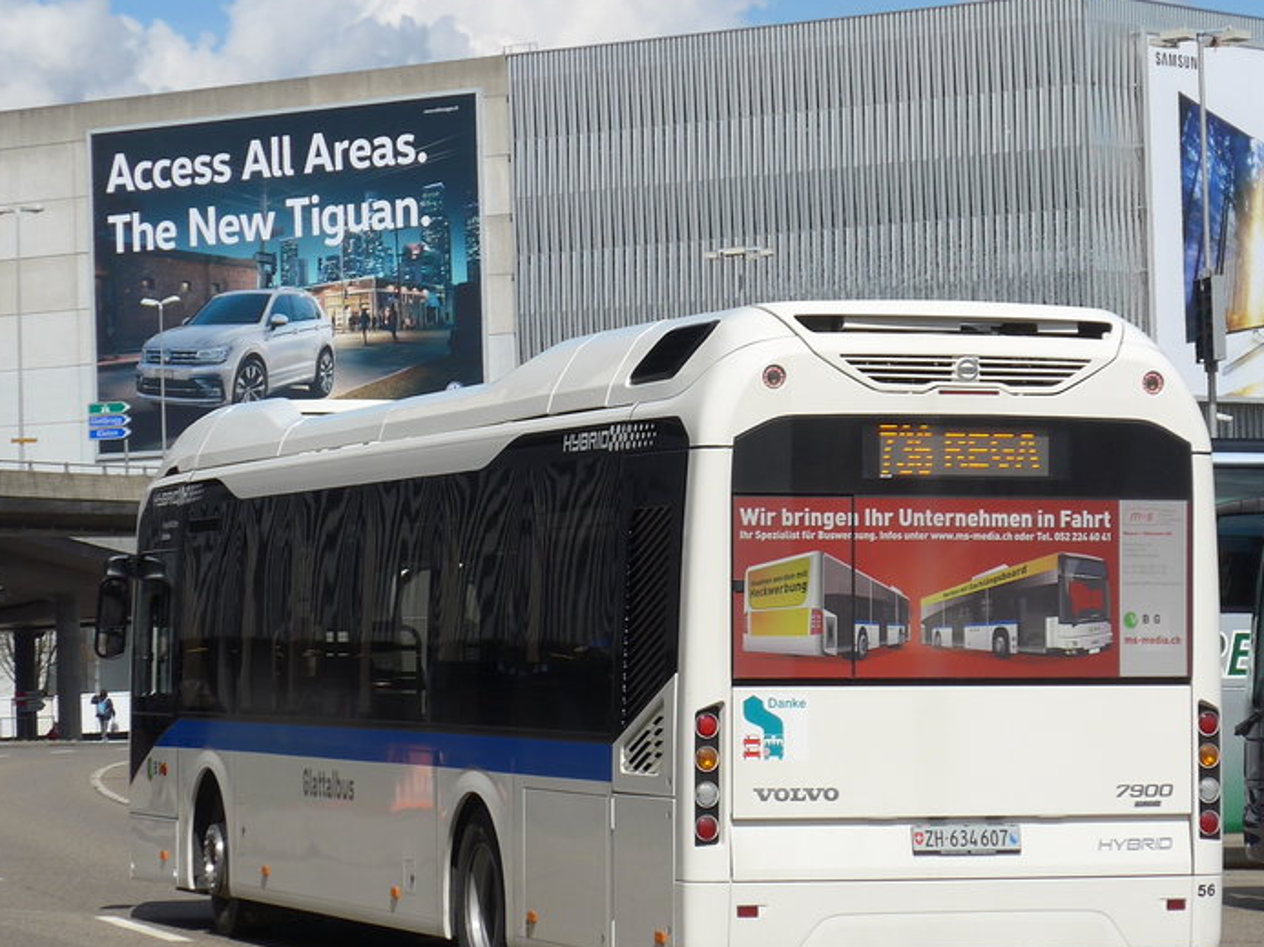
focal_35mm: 149
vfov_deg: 9.9
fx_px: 5438
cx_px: 781
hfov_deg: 13.2
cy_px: 474
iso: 80
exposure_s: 1/1000
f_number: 4.5
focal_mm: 17
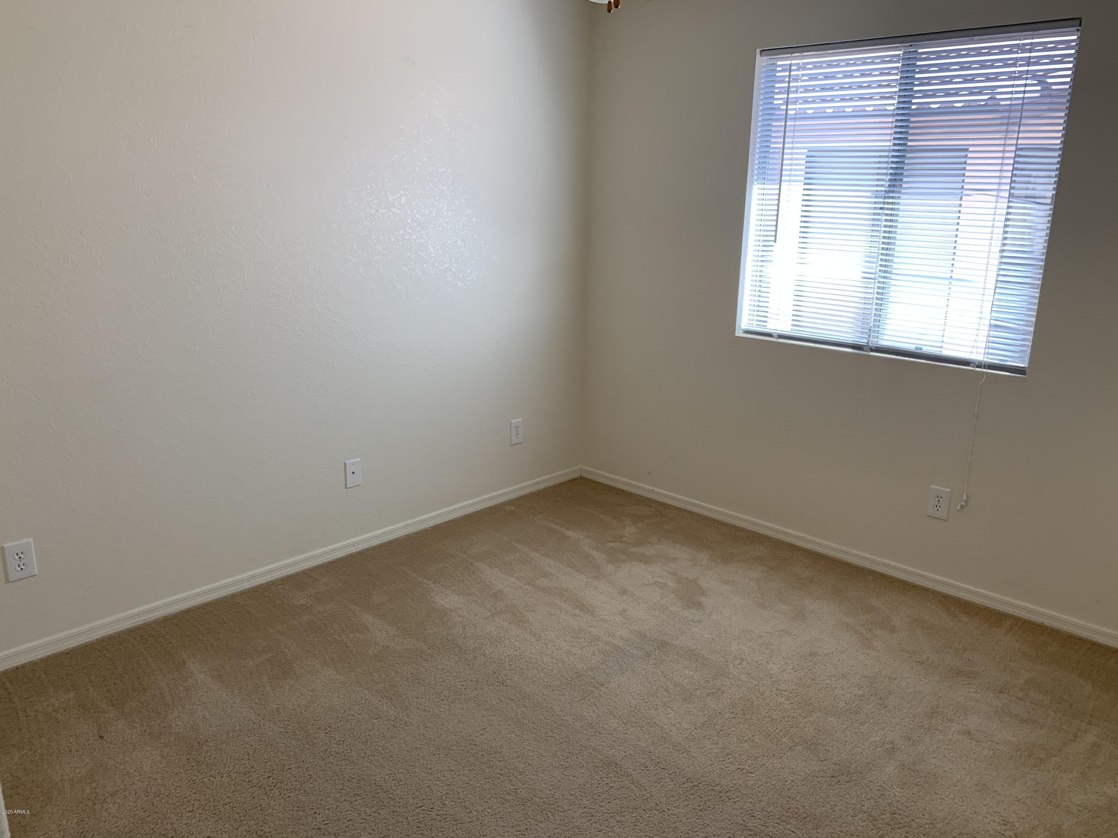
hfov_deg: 67.3
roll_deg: +0.6
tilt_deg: -15.1
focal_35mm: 26
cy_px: 419
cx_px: 559
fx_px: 840
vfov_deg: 53.1
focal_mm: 4.25
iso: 80
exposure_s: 1/121
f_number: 1.8
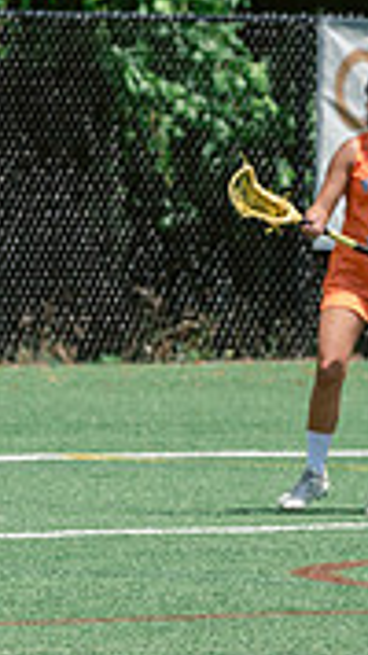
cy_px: 359
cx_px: 859
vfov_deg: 2.8
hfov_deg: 1.6
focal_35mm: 769
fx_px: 13353
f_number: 5.6
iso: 400
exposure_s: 1/2000
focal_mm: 195
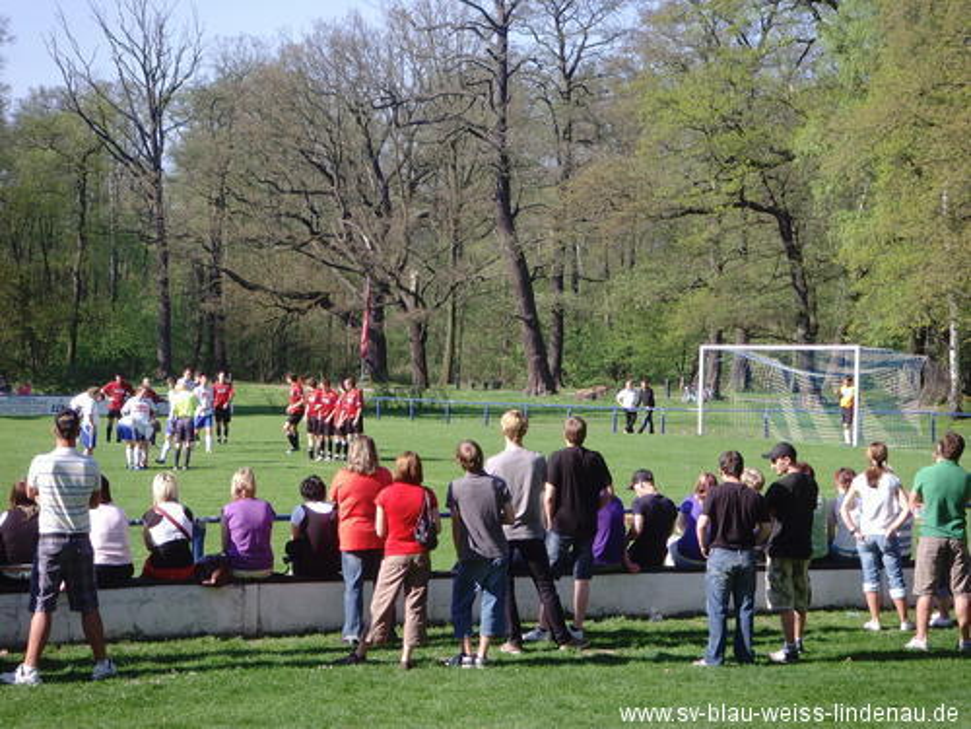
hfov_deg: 20.7
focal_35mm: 95
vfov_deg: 15.6
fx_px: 2665
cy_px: 364
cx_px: 486
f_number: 4.4
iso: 80
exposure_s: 1/250
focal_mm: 16
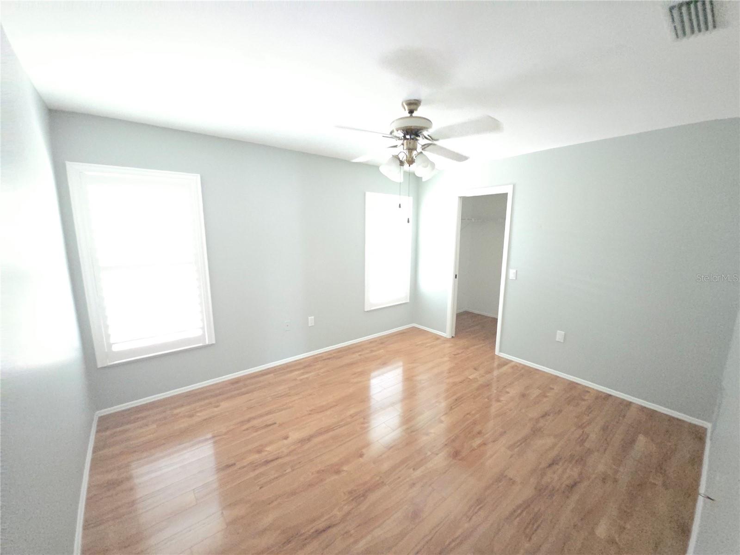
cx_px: 370
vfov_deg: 89.9
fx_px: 278
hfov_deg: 106.2
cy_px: 278
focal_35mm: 13
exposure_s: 1/24
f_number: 2.2
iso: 3200
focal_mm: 1.7
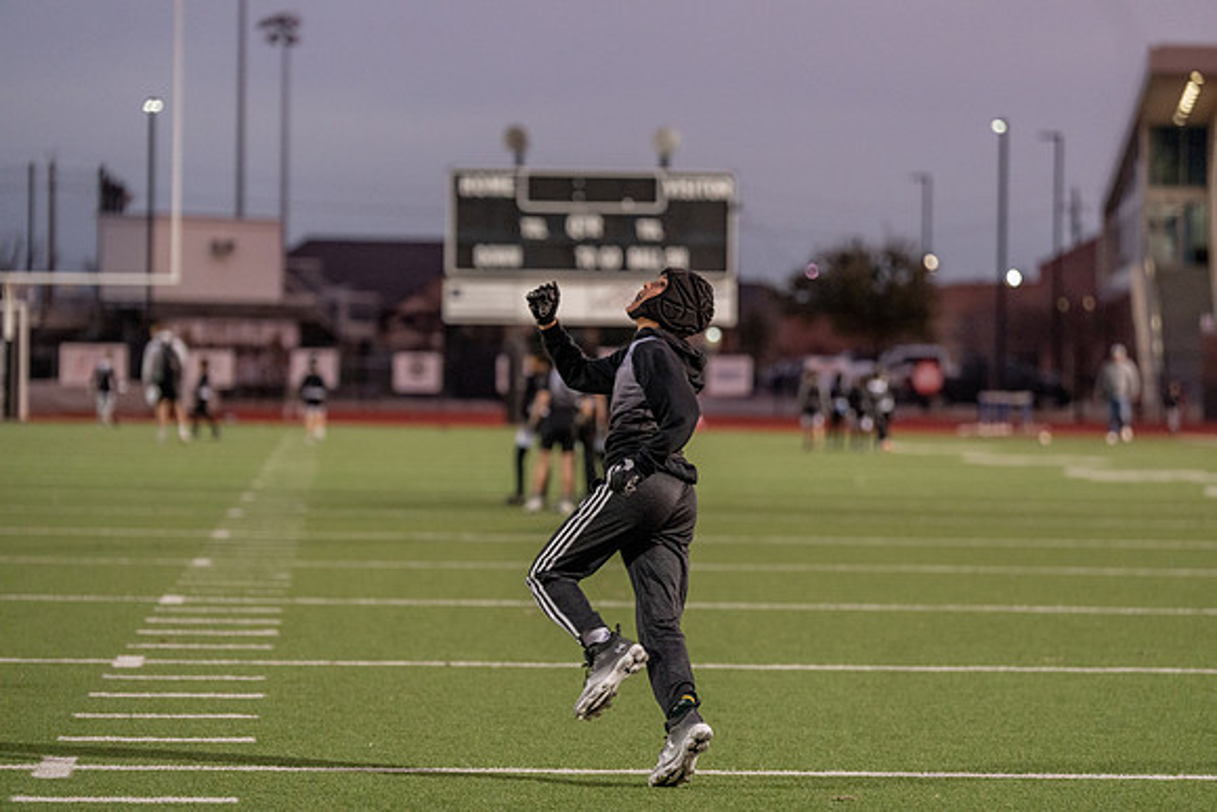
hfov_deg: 16.4
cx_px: 608
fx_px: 4226
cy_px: 406
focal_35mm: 125
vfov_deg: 11.0
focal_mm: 125
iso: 4000
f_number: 2.8
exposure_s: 1/1000
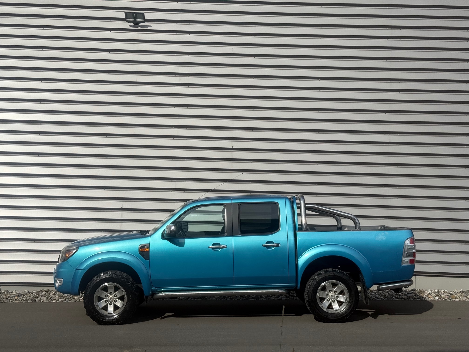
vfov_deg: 30.3
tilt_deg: +3.2
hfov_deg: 39.7
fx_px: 650
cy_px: 176
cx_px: 234
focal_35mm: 48
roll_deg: -1.9
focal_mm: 6.76
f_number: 1.78
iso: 64
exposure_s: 1/7874
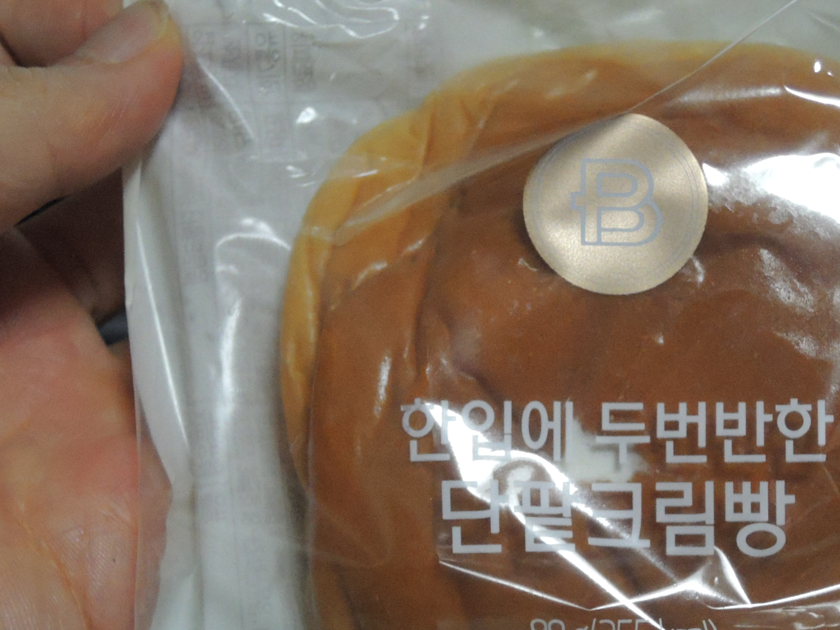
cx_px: 552
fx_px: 1674
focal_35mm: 69
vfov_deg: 21.2
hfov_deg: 28.0
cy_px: 428
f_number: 3.3
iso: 1600
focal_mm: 9
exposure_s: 1/50
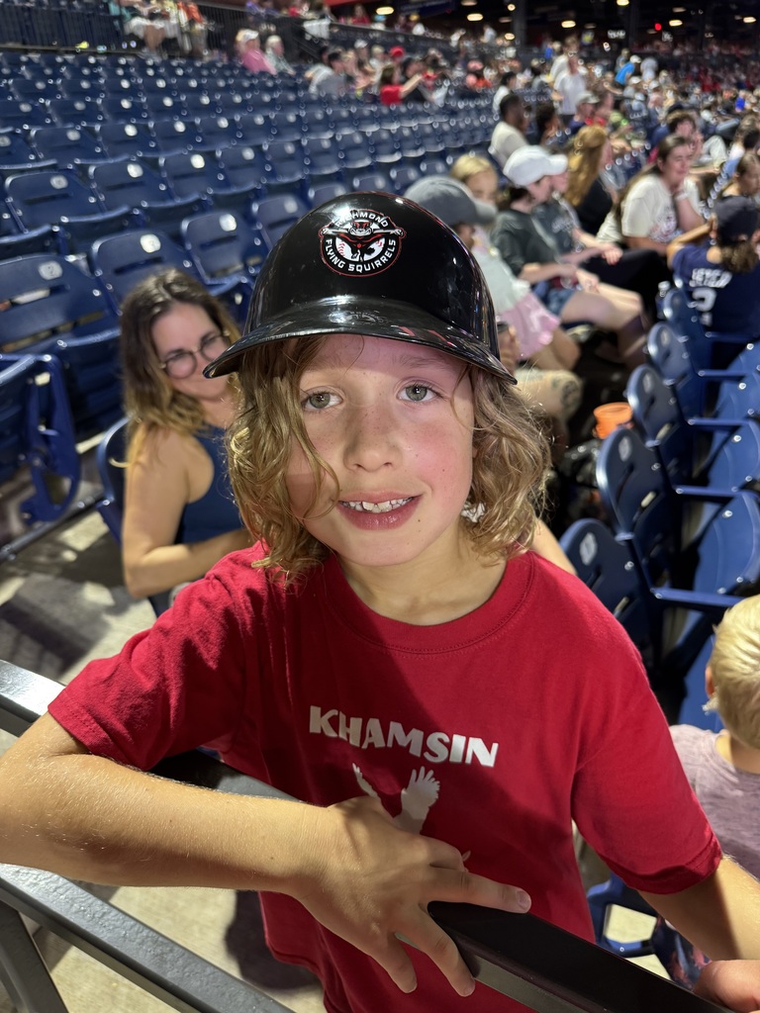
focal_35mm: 24
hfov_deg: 56.8
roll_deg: +5.2
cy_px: 506
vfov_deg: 71.6
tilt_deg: -28.3
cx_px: 380
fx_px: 703
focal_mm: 6.76
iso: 320
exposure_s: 1/60
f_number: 1.78
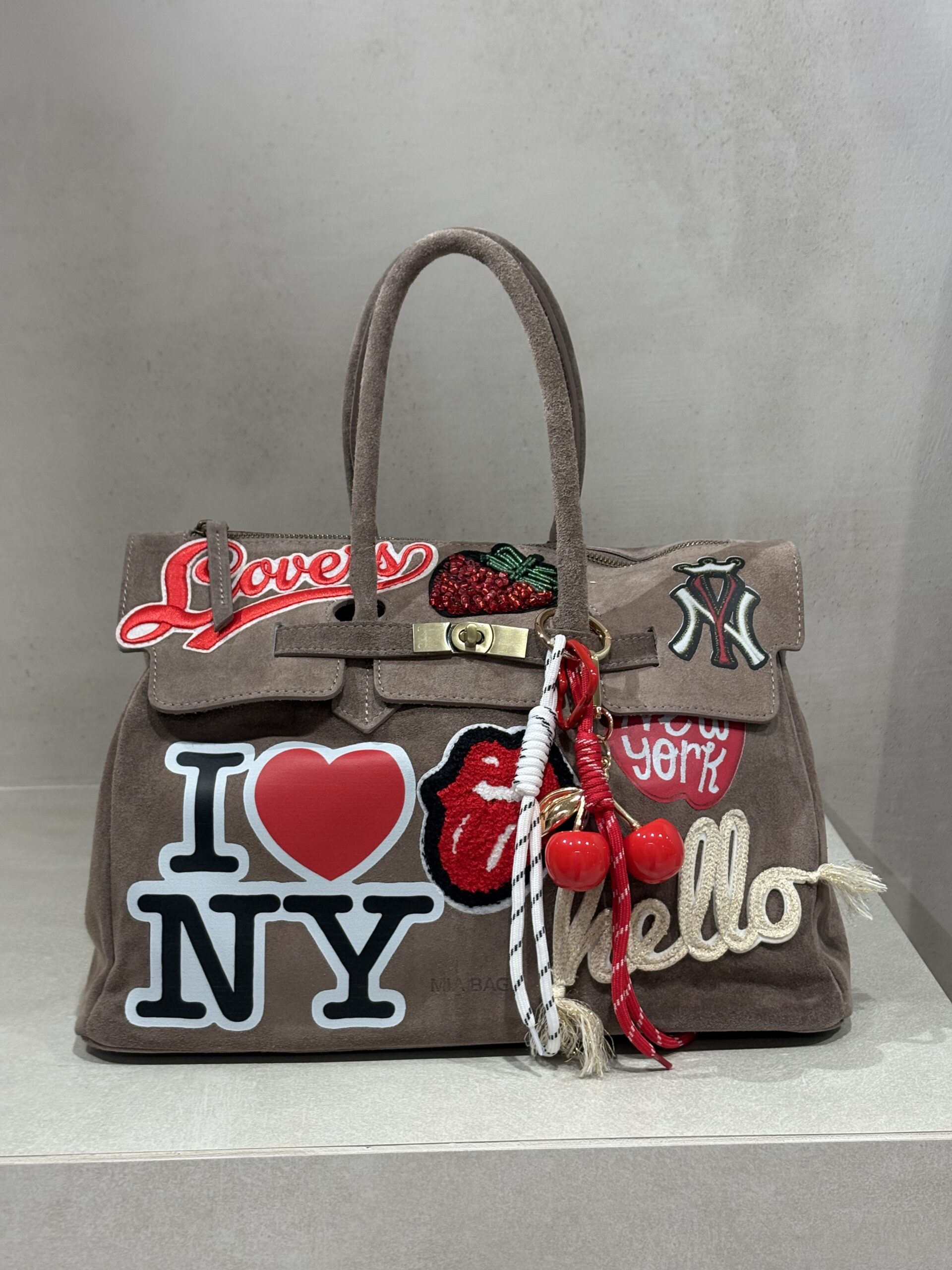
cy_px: 635
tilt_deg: -11.6
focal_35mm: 52
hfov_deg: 28.0
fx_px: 1907
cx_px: 476
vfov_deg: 36.8
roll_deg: +1.0
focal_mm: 5.96
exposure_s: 1/100
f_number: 1.6
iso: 50
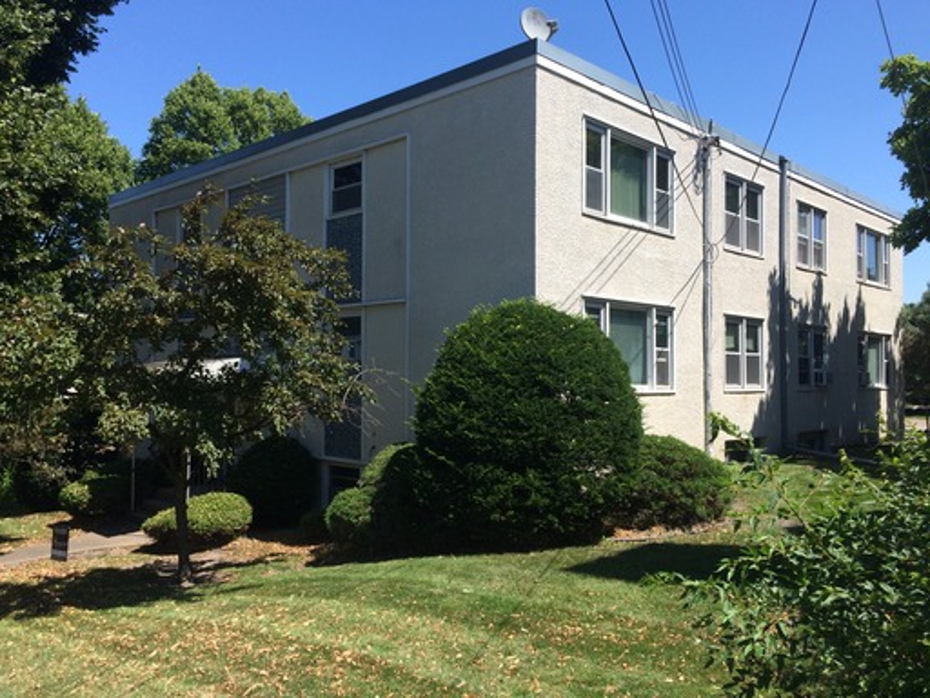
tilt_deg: +1.1
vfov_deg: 48.2
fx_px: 779
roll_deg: +1.2
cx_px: 465
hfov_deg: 61.7
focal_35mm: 29
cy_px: 349
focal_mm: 4.15
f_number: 2.2
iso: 32
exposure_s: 1/1520
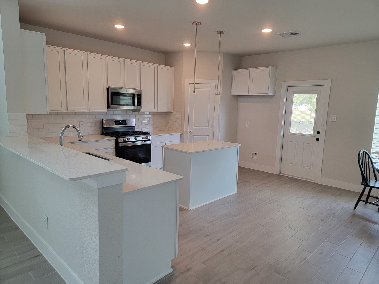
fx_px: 263
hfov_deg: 71.6
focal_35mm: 24
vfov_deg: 56.8
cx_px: 190
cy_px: 142
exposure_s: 1/120
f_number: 1.8
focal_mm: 6.7
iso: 160
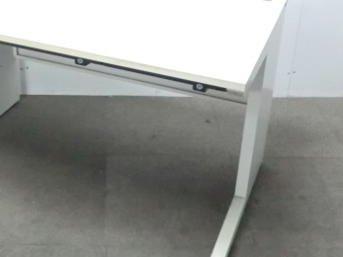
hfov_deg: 32.3
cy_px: 55
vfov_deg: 24.4
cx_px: 99
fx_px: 584
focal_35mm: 59
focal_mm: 5.8
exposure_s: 1/30
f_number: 3.5
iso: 800
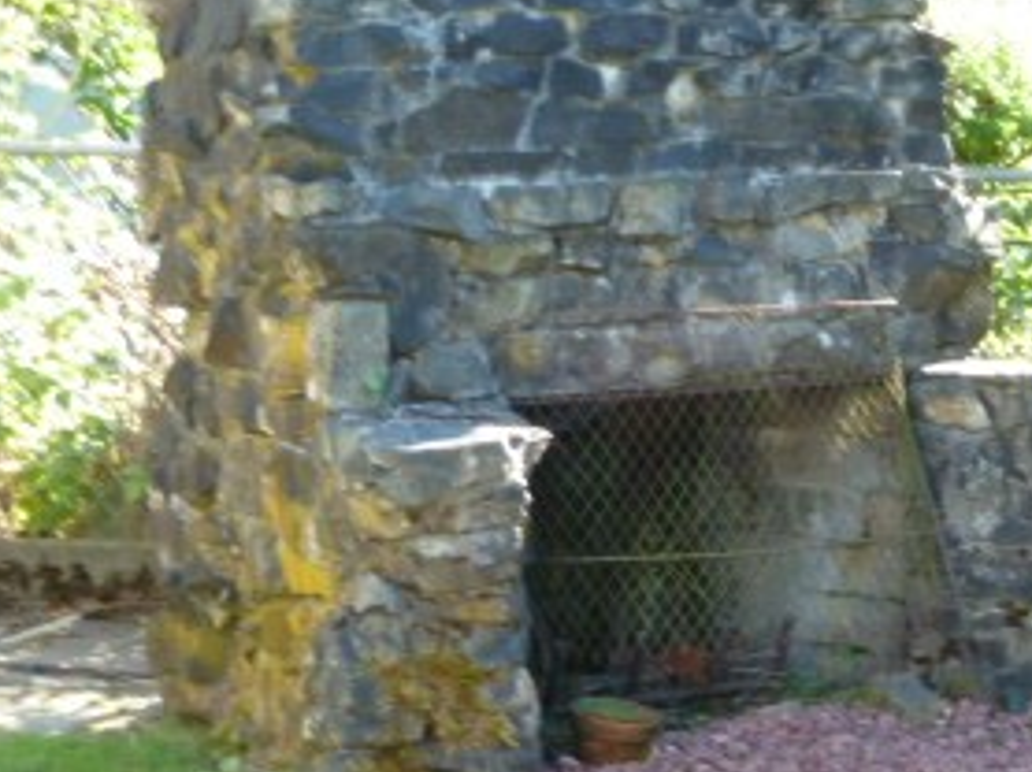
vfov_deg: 10.9
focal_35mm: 136
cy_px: 572
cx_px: 1173
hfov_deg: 14.2
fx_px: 4051
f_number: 3.9
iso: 100
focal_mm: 9.7
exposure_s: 1/30
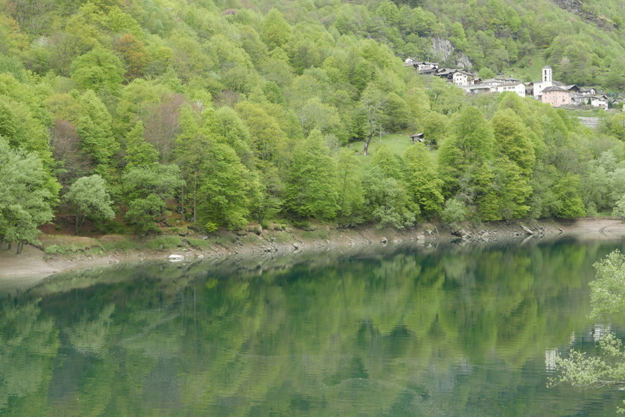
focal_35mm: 59
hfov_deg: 33.5
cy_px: 158
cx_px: 439
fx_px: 1025
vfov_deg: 23.0
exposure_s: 1/125
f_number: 5
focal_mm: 18.6
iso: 200
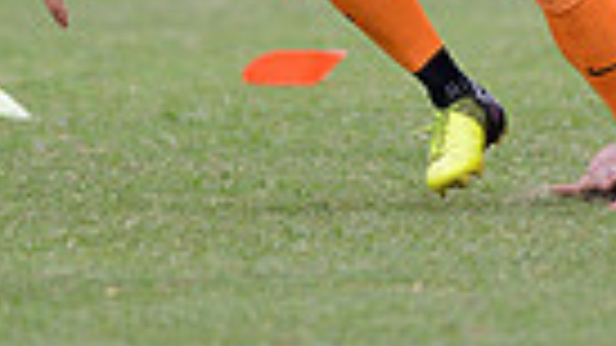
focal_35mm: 1327
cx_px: 391
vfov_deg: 0.9
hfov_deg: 1.6
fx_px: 21671
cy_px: -420
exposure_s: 1/1000
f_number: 2.8
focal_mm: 300
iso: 200
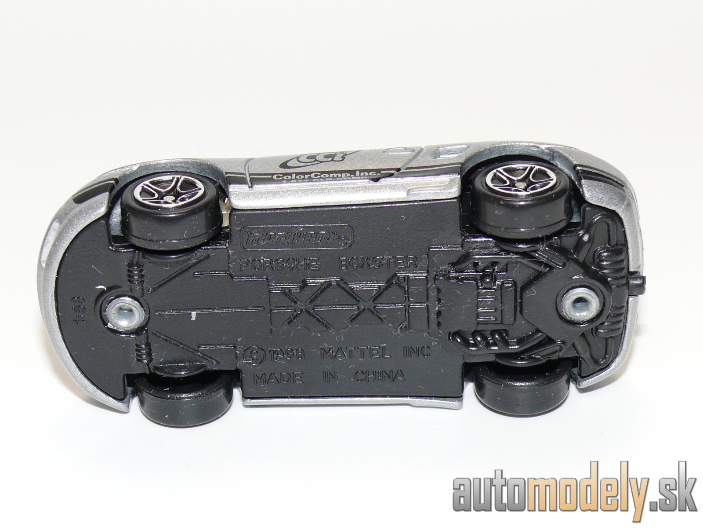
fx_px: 2071
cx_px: 352
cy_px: 264
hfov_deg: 19.3
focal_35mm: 102
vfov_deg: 14.5
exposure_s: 1/30
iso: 100
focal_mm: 13.3
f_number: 4
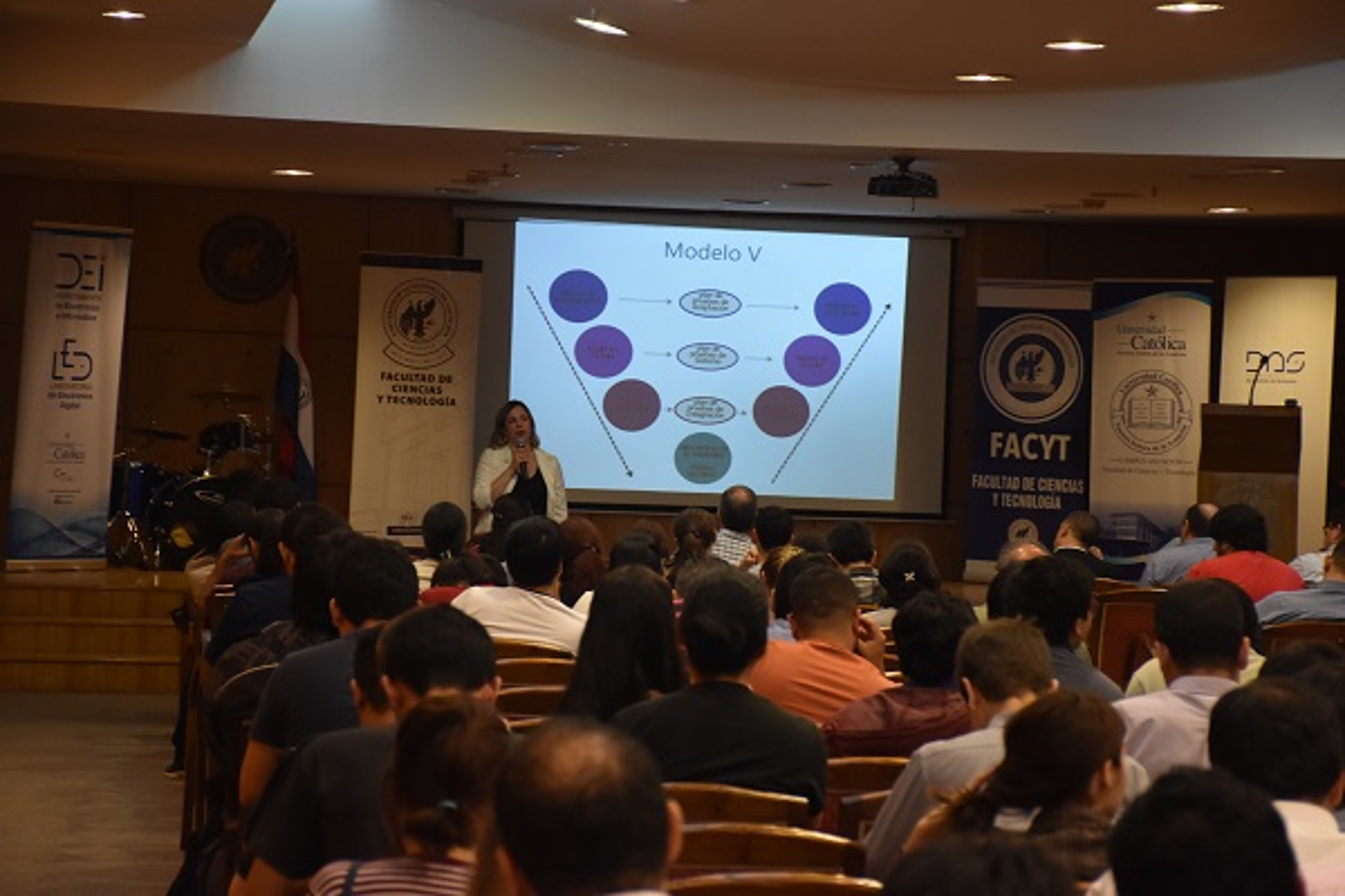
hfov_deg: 18.2
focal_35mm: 112
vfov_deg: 12.2
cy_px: 448
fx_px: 4203
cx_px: 672
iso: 2000
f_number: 5
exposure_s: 1/60
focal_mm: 75
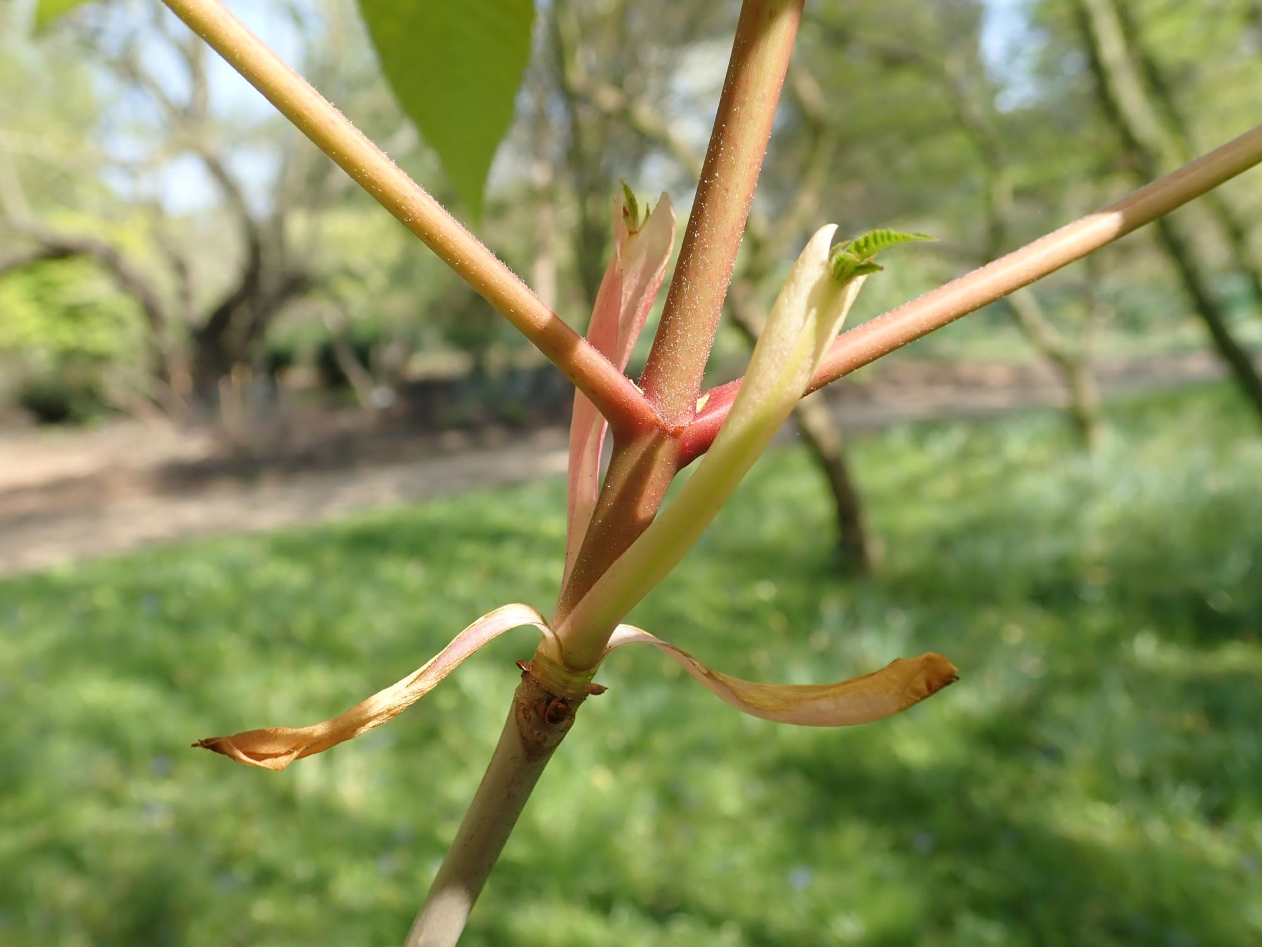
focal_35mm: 30
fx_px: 1094
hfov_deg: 60.0
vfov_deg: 46.8
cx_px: 631
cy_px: 474
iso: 100
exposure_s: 1/250
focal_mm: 5.5
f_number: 3.2
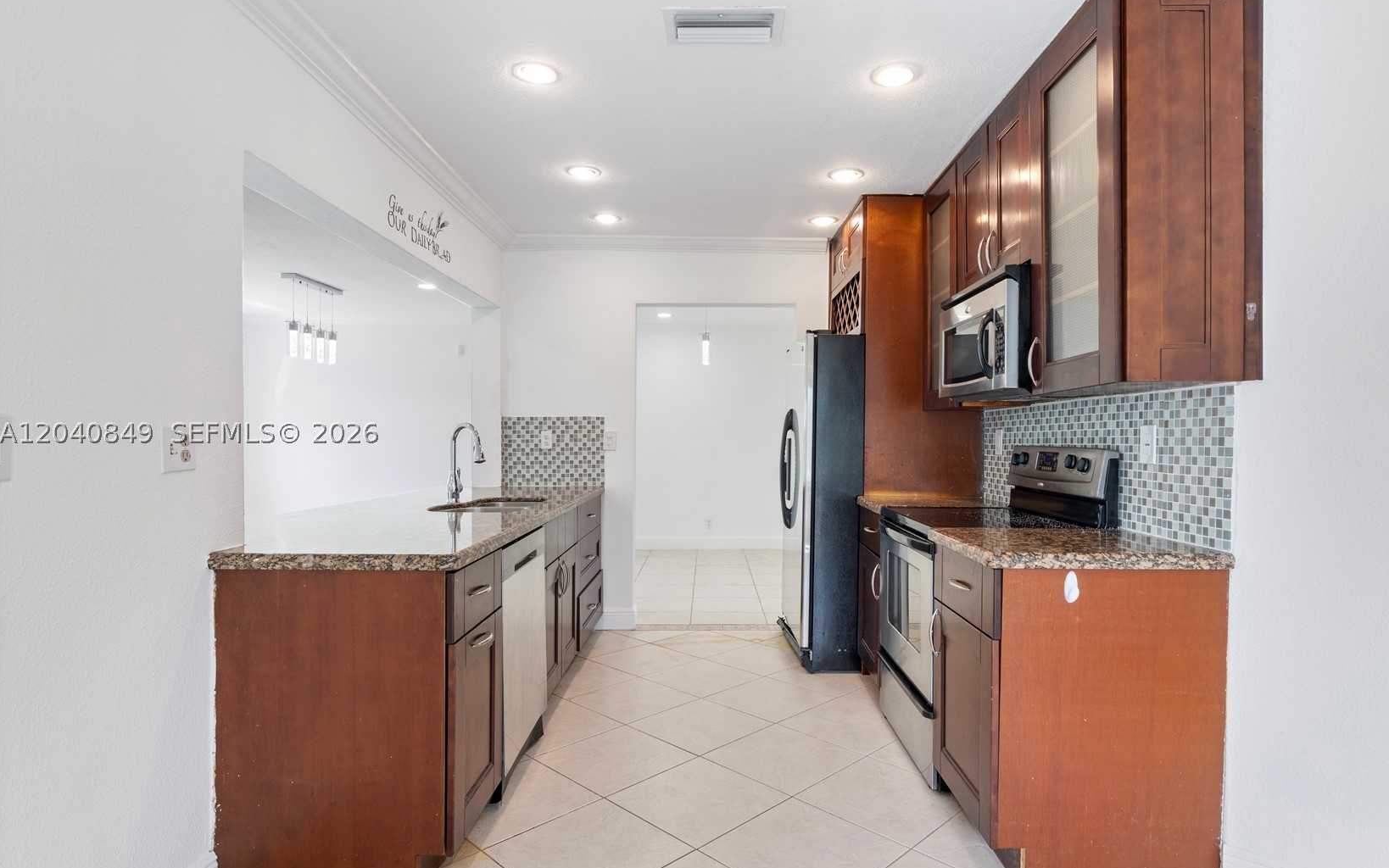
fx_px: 719
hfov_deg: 88.0
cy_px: 431
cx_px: 711
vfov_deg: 62.2
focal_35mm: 19
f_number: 9
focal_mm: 18
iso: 800
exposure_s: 1/13
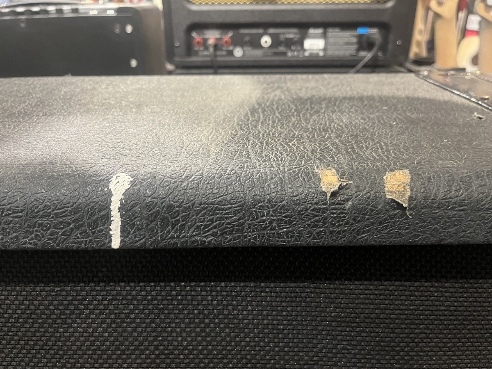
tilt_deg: -27.3
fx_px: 370
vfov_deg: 53.1
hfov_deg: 67.3
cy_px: 184
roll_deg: +0.6
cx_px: 246
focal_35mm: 26
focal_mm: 5.1
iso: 500
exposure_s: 1/60
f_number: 1.6
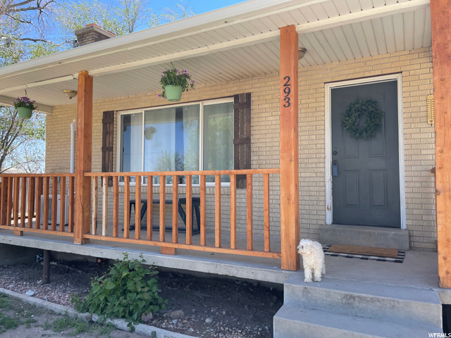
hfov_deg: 67.3
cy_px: 169
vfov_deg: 53.1
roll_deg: +0.7
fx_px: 339
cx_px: 226
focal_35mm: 26
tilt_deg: +2.4
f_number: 1.6
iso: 32
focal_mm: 4.2
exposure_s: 1/796
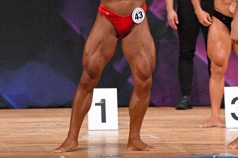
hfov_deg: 4.2
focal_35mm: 486
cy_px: 16
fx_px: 3212
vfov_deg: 2.8
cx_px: 218
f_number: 5.6
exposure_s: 1/400
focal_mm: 170
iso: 5000
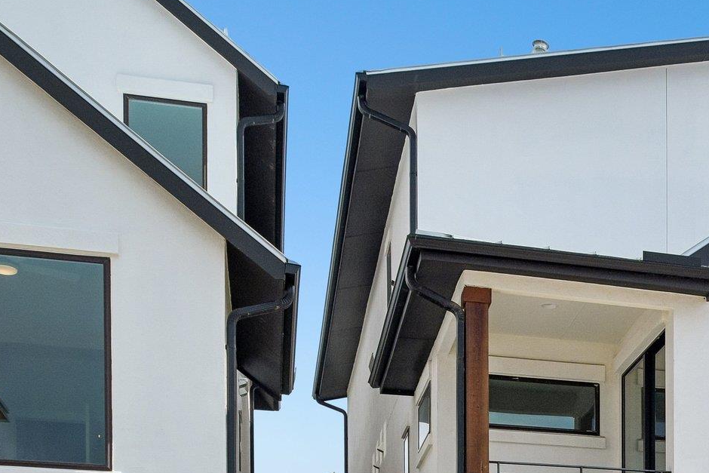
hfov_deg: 30.6
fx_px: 1201
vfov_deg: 21.5
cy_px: 467
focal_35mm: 61
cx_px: 708
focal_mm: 19
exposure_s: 1/1250
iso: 400
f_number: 8
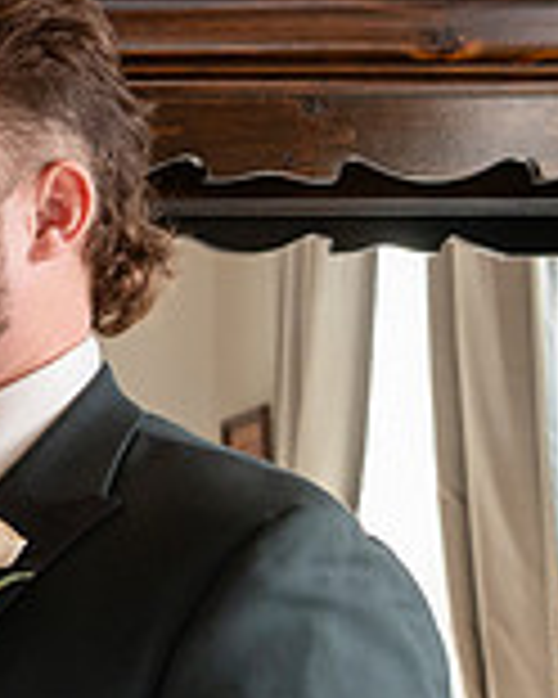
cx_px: -562
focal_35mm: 143
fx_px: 2952
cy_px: 725
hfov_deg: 10.0
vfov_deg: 13.3
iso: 2500
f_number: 5.6
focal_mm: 40
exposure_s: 1/125
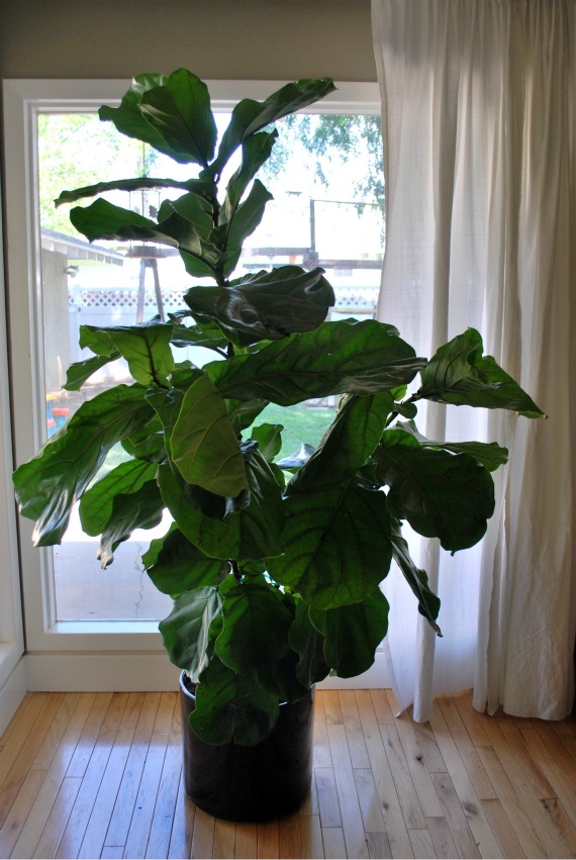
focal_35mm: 33
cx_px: 288
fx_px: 789
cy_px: 430
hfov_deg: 40.1
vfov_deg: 57.2
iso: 200
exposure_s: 1/80
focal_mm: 22
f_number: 4.5
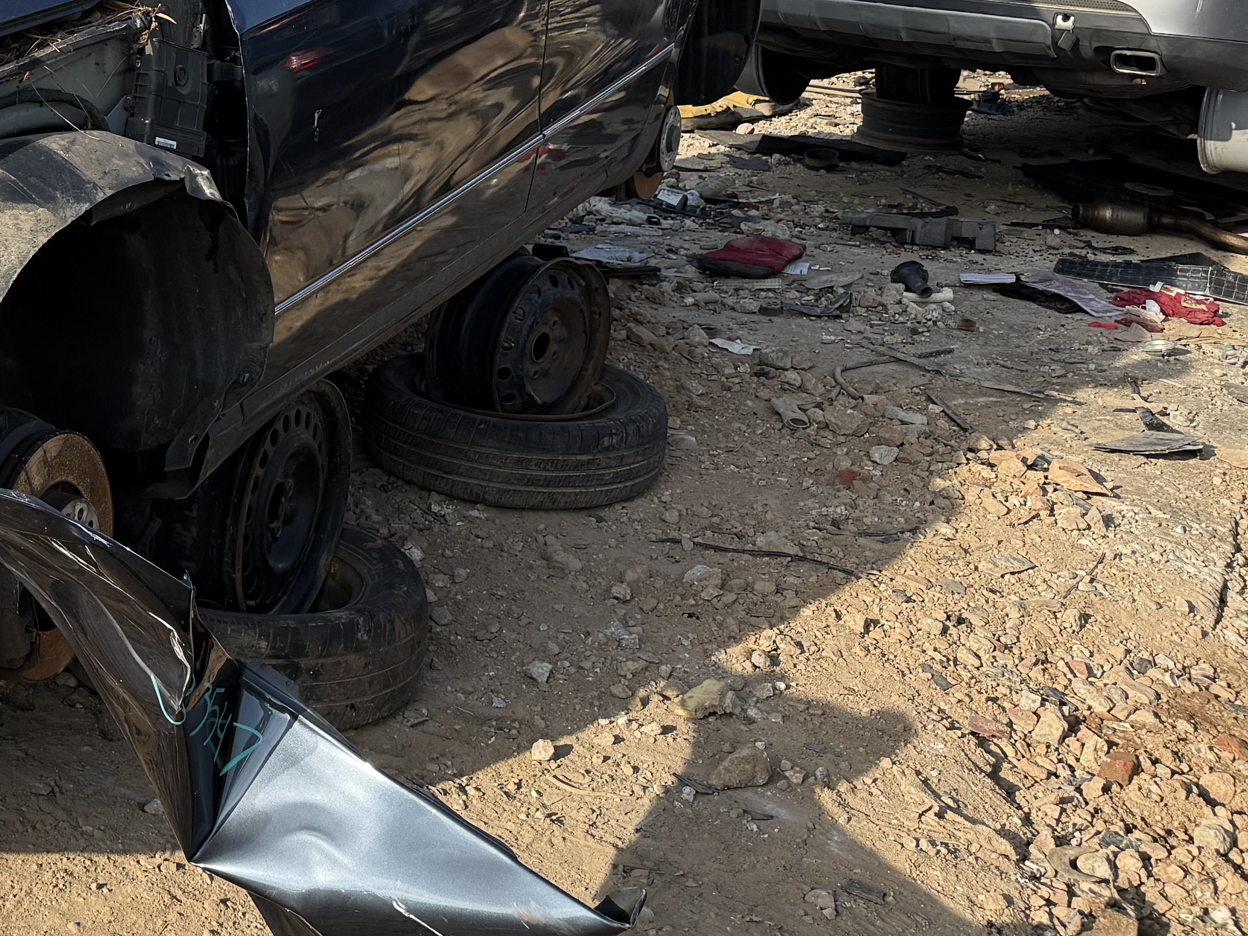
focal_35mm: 59
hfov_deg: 29.6
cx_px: -104
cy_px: 211
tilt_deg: -9.4
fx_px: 2127
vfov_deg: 24.5
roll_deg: +0.9
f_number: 1.78
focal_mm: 6.76
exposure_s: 1/2703
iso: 100
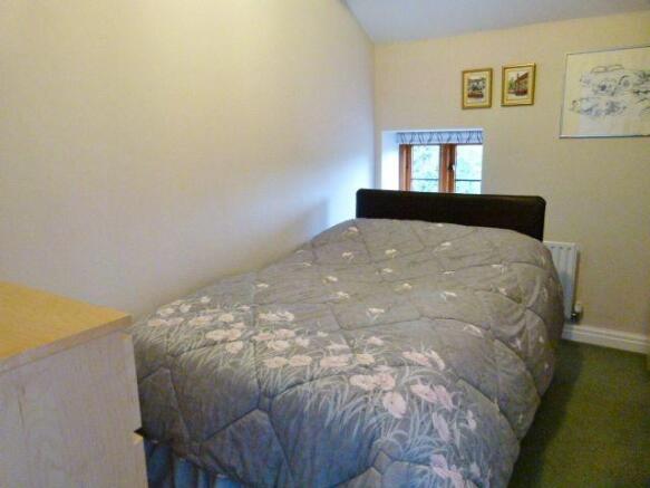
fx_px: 469
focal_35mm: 25
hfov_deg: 69.4
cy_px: 244
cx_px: 325
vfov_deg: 54.9
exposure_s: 1/15
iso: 500
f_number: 2.8
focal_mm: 4.5
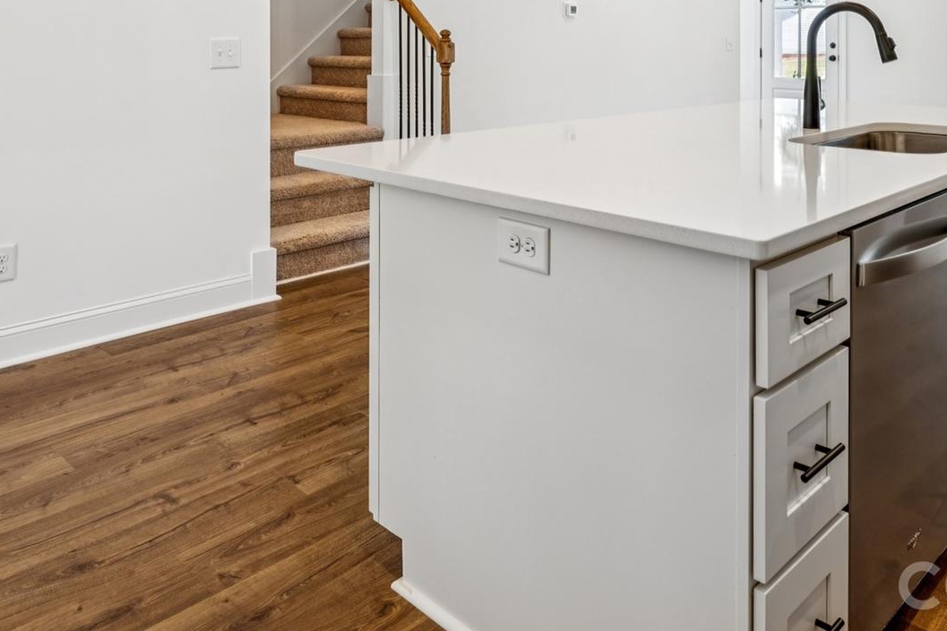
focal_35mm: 31
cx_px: 521
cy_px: 43
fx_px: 826
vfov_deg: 38.5
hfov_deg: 59.5
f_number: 9
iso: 100
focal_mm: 16.2
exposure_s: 1/6
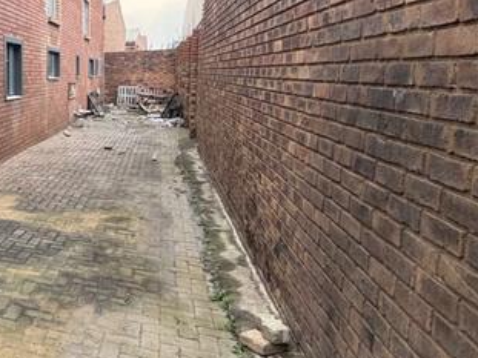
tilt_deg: -5.7
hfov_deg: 40.4
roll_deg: +3.7
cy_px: 140
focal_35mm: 36
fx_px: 497
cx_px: -60
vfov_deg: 39.4
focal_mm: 2.22
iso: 64
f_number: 2.2
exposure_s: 1/220
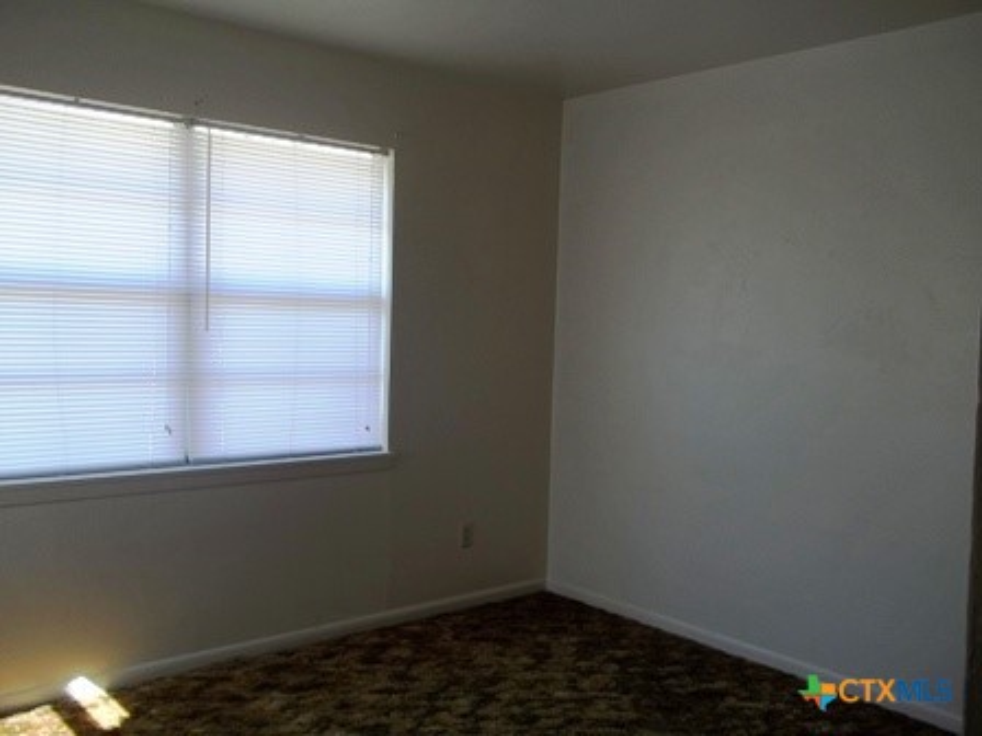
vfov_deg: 44.2
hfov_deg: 56.8
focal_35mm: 32
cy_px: 368
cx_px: 491
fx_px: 908
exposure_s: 1/50
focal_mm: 5.7
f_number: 2.9
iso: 64
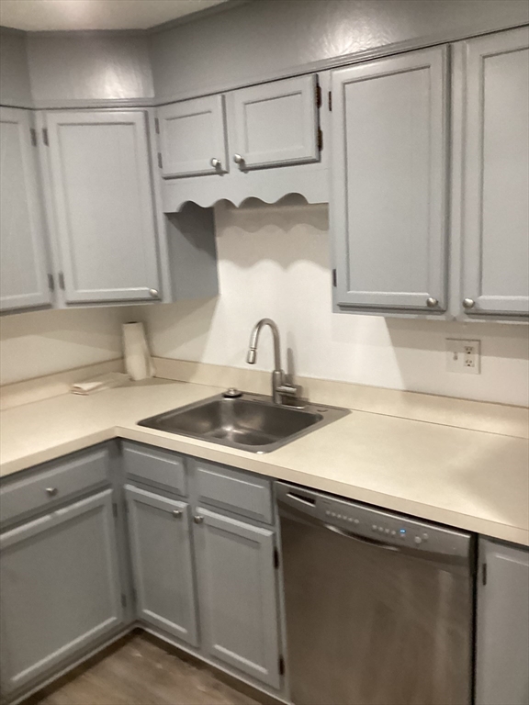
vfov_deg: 58.4
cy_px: 352
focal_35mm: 31
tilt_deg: -11.6
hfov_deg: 45.4
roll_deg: +2.4
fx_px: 632
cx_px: 264
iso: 250
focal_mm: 3.3
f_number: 2.4
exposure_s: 1/50
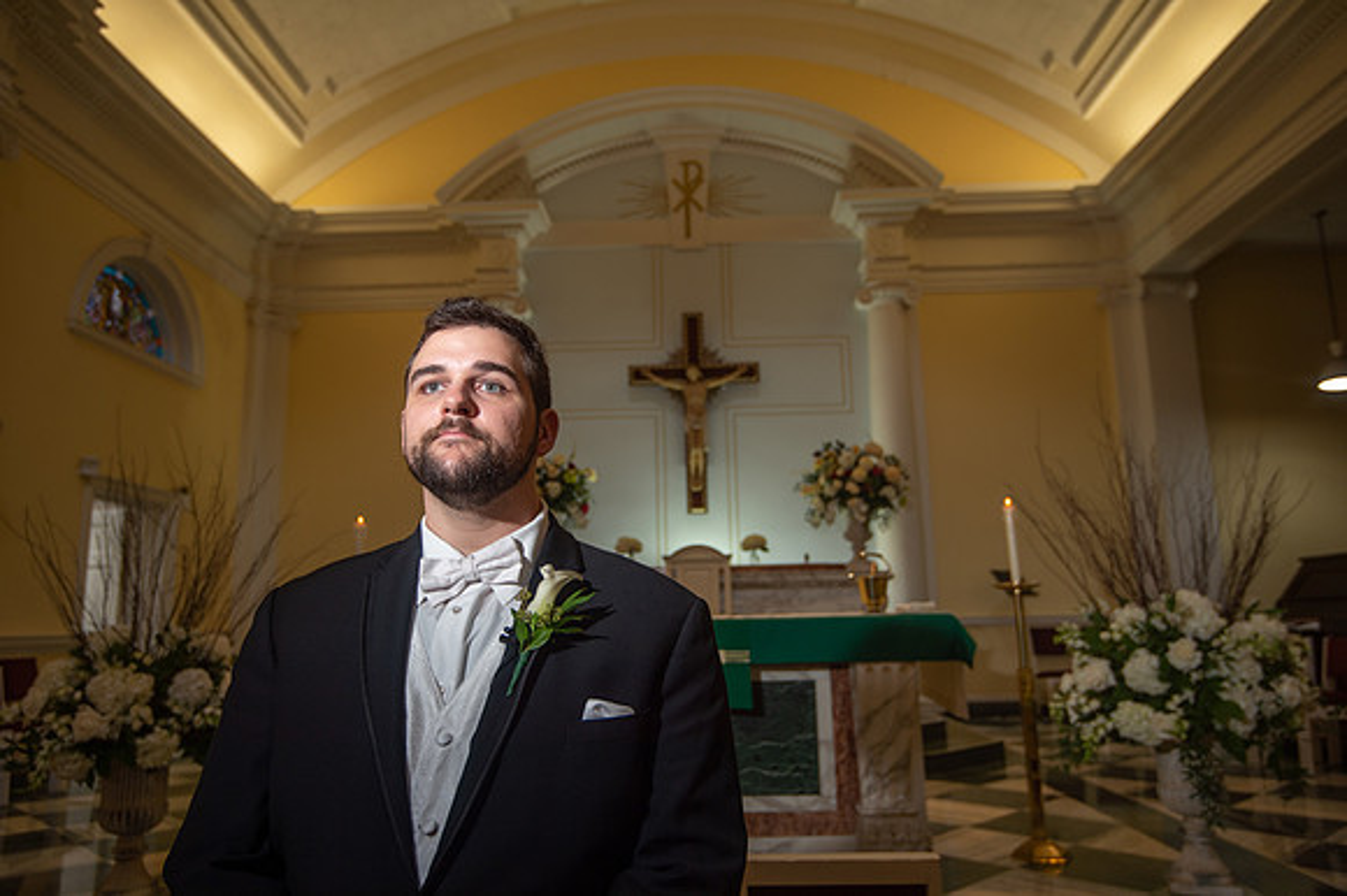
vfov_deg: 49.5
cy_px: 448
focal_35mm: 26
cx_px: 674
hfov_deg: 69.4
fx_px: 972
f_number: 4
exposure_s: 1/125
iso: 200
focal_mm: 26
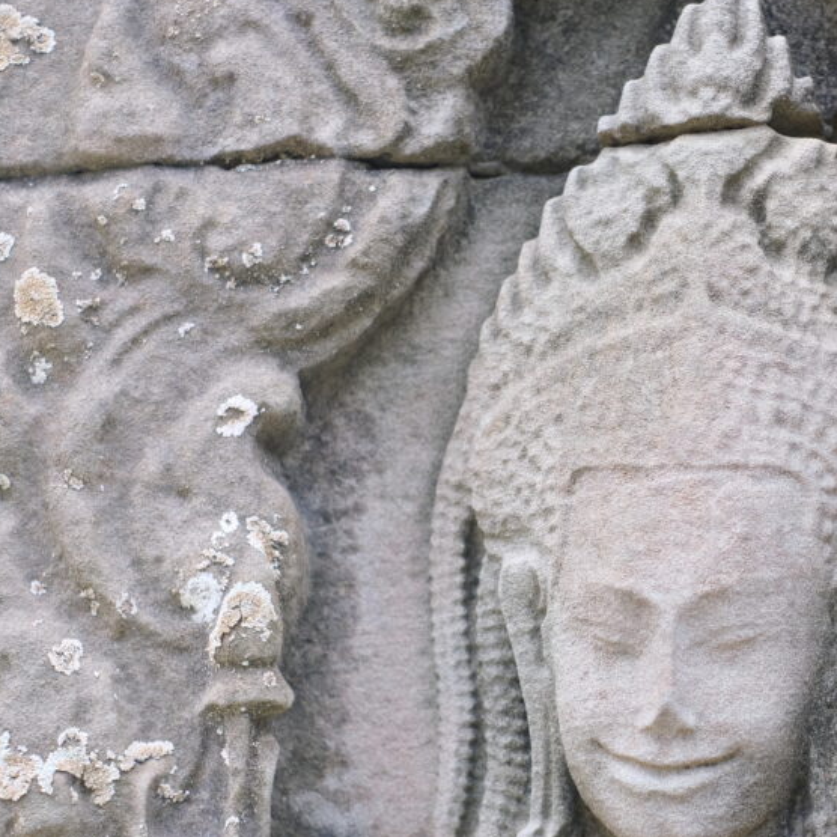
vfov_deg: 20.9
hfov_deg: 20.6
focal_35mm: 83
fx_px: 2271
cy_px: 505
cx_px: 694
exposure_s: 1/200
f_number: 2.5
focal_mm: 35
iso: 320
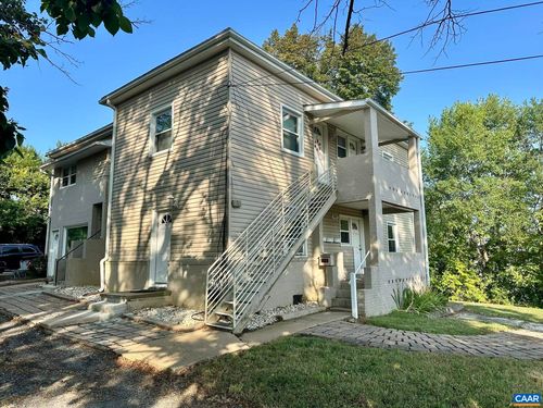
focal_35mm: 24
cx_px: 272
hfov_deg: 71.6
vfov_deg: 56.8
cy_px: 204
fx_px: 376
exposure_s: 1/1845
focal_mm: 6.86
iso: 80
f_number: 1.78
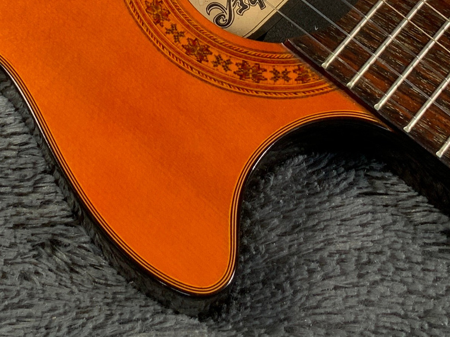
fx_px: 1274
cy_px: -103
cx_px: 177
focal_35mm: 98
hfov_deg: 20.0
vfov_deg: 14.4
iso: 32
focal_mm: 3
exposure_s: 1/104
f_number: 1.8
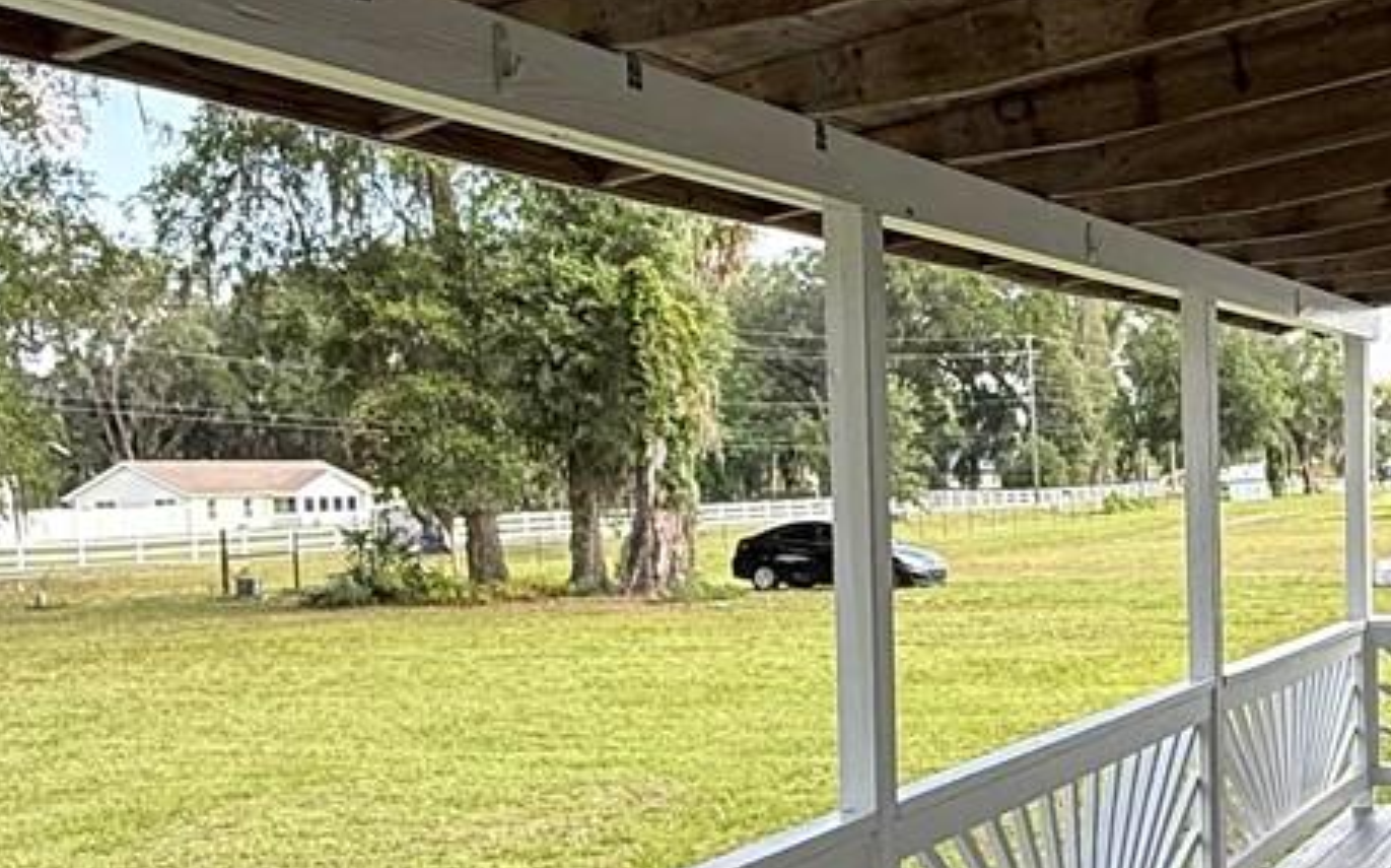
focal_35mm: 52
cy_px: 588
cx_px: 1154
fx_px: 1970
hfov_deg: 37.2
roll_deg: +1.2
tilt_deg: -1.5
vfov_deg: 24.7
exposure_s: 1/232
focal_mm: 2.22
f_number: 2.2
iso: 50
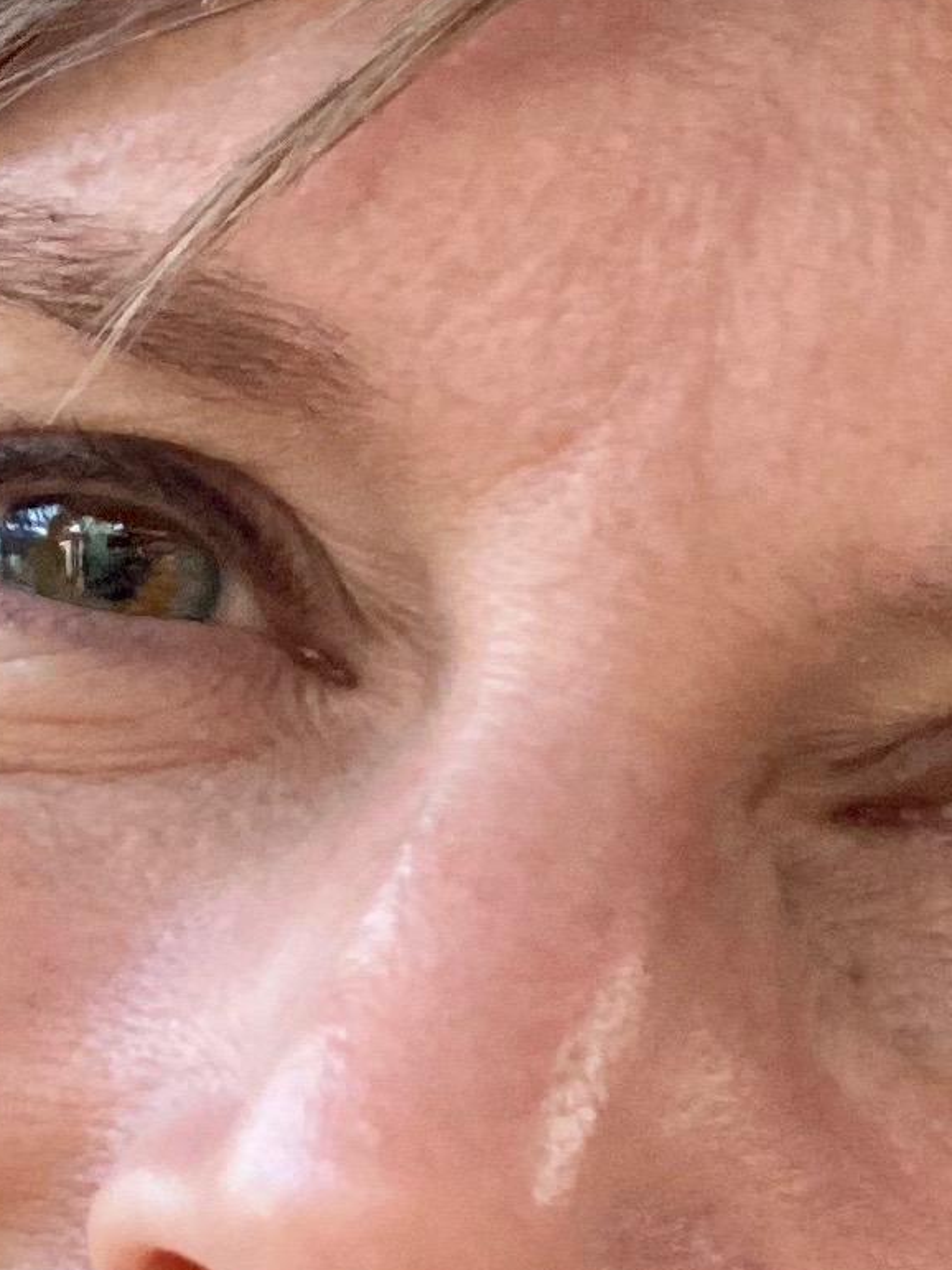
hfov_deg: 5.5
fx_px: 9977
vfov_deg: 7.2
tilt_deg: +1.1
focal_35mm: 272
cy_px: 1453
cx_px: 860
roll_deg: +0.1
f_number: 2
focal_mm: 6
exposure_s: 1/120
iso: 250
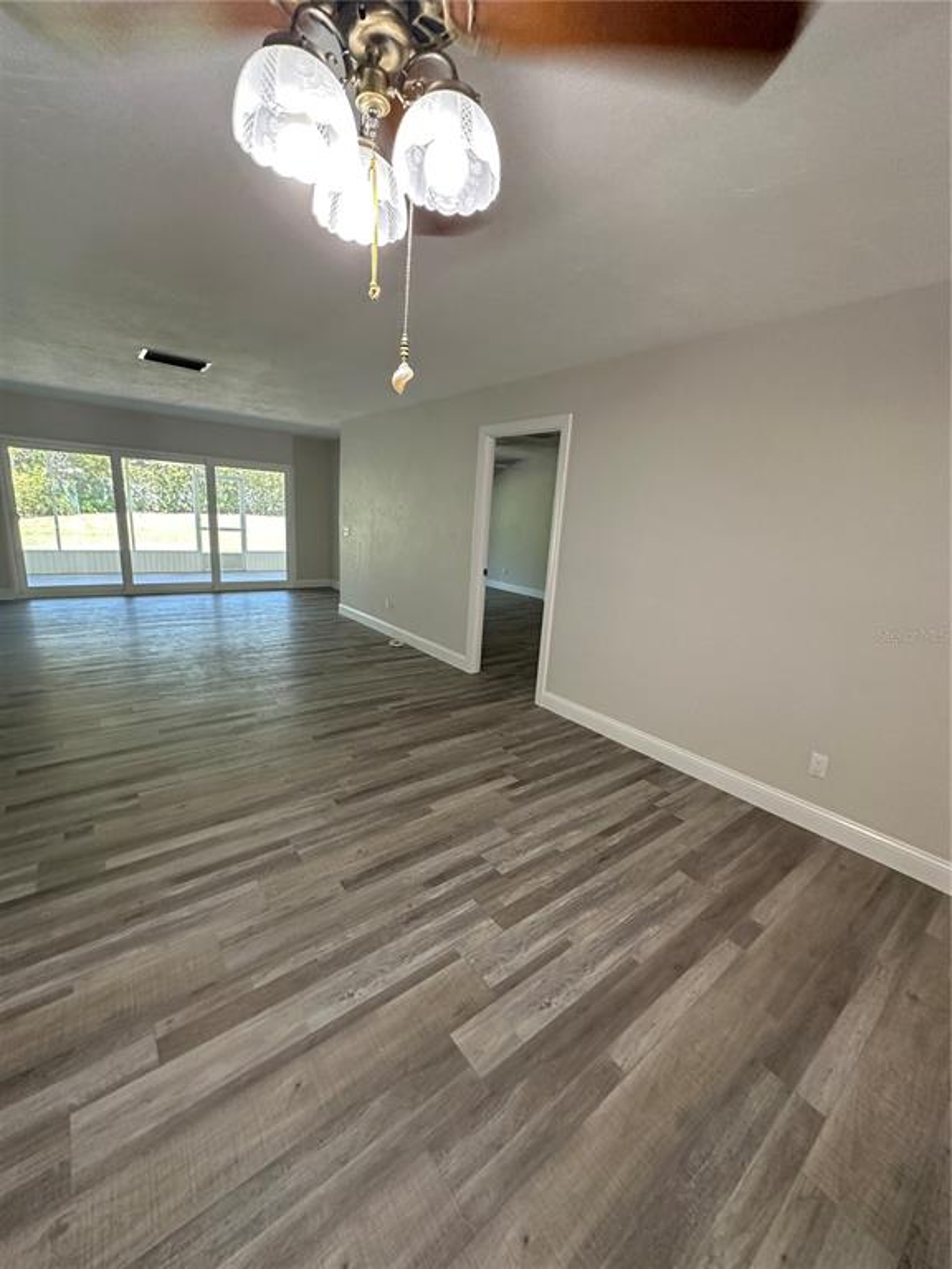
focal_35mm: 14
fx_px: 513
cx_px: 476
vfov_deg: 102.1
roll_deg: -3.9
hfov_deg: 85.7
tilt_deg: -10.8
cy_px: 634
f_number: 2.2
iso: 320
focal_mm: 2.22
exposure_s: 1/120
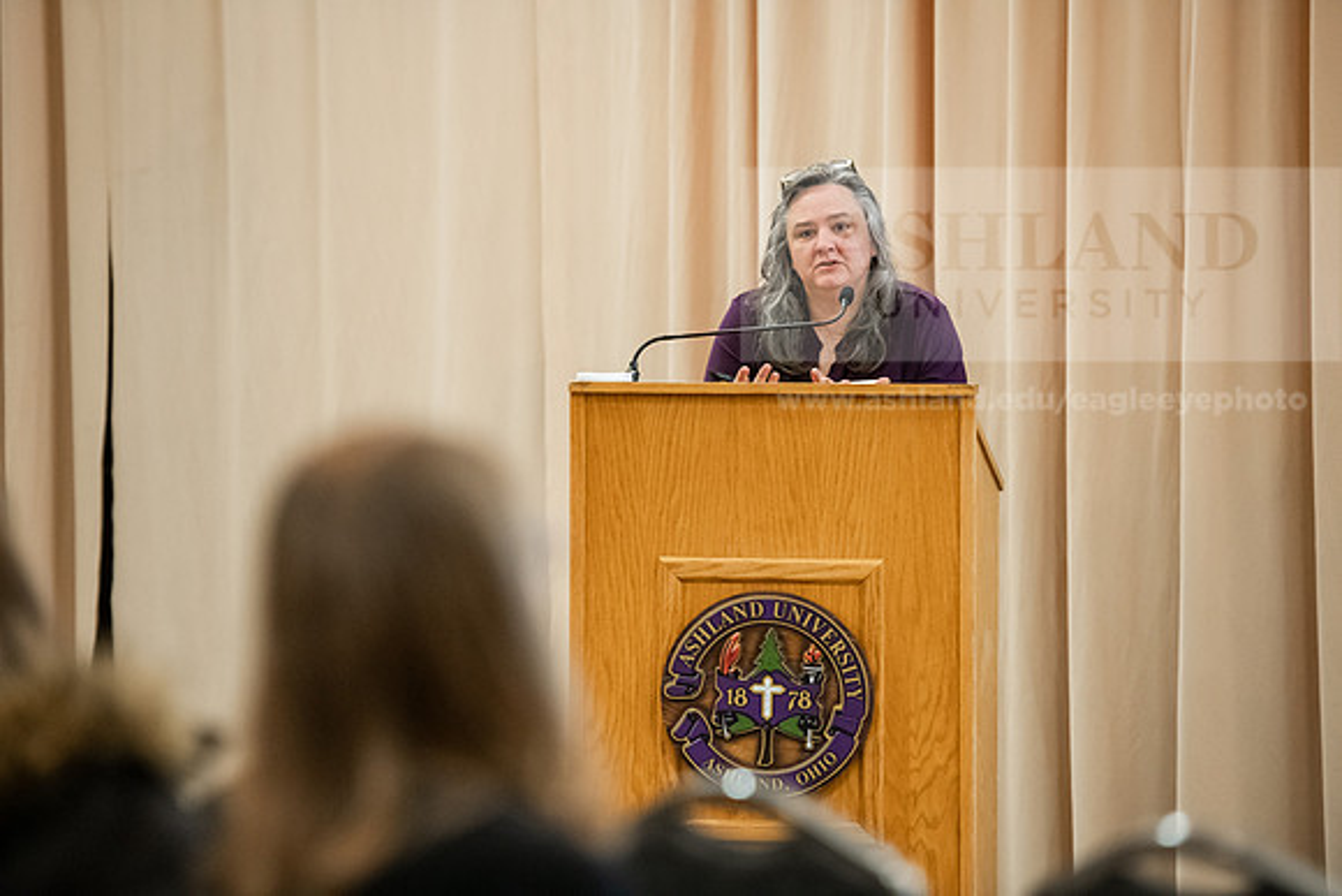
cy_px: 448
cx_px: 671
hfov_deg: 11.7
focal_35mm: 175
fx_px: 6525
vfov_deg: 7.9
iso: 3200
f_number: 3.2
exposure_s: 1/200
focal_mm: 175
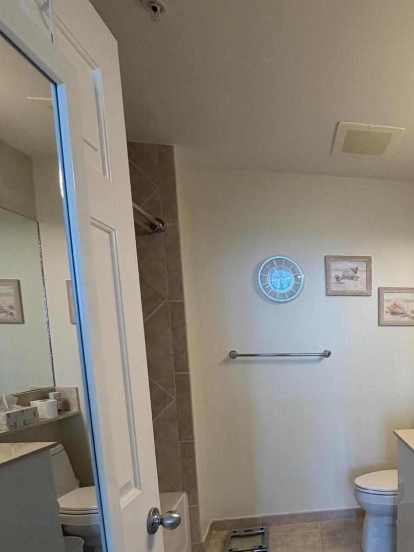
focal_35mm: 26
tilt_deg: -9.2
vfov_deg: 63.9
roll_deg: -0.4
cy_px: 404
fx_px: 415
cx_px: 376
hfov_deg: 47.5
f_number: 2.2
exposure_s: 1/120
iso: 200
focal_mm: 2.22
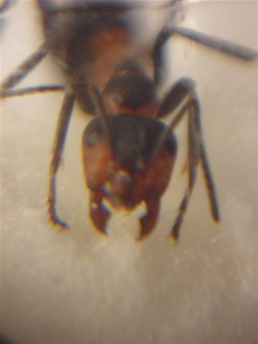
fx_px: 1342
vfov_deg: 14.6
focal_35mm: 135
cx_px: 129
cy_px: 172
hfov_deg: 11.0
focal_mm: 24.5
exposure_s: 1/30
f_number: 5.9
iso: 400
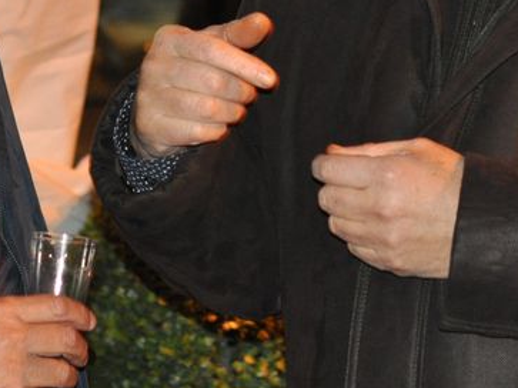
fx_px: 3800
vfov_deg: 5.8
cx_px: 394
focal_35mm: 254
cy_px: -113
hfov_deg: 7.8
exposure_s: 1/60
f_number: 2.8
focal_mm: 50
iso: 800
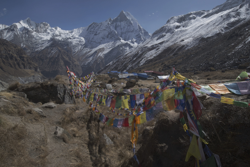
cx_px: 125
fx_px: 125
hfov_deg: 90.0
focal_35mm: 18
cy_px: 84
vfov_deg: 67.3
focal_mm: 18
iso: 125
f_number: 22
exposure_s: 1/60
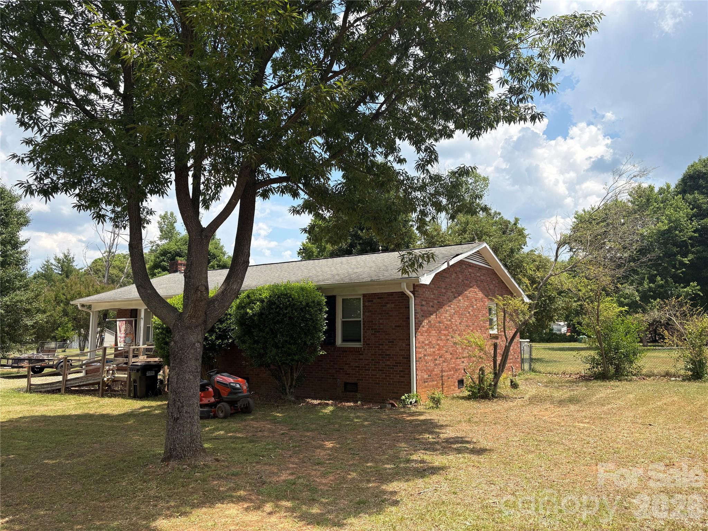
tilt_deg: +6.5
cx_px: 354
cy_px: 266
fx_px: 532
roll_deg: -0.1
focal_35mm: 26
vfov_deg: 53.1
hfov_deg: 67.3
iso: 50
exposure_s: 1/2364
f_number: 1.6
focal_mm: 5.96
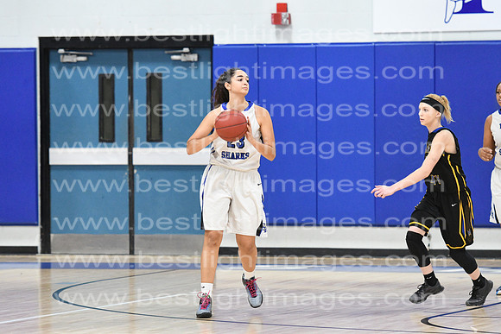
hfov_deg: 9.1
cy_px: 167
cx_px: 250
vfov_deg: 6.1
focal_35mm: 225
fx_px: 3132
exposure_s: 1/640
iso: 5000
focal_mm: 150
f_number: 3.2
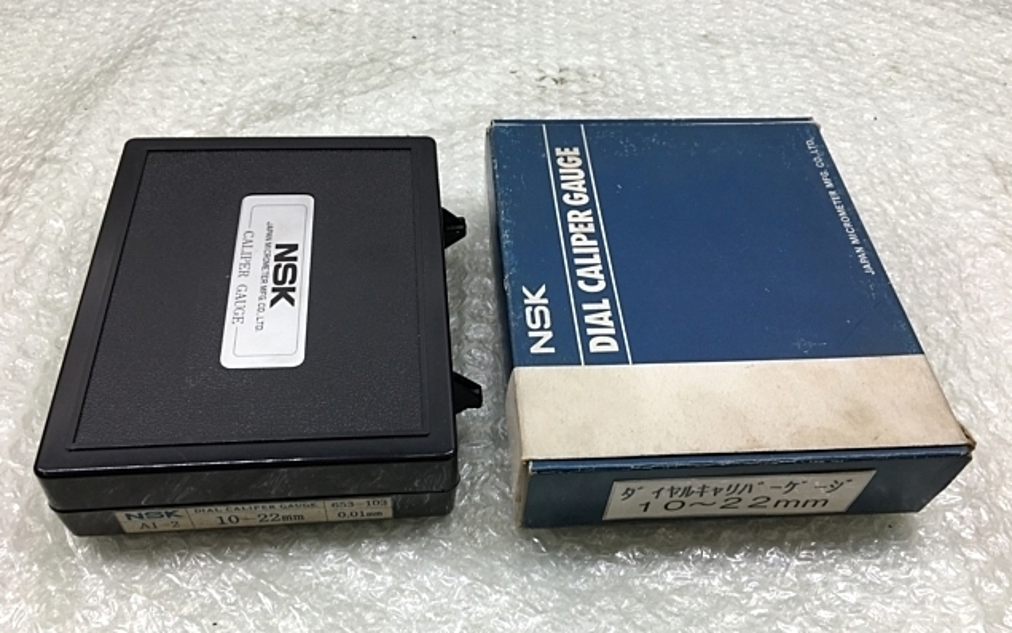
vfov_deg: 40.5
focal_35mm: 31
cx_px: 505
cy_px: 368
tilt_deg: -49.3
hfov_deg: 61.2
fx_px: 855
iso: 25
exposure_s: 1/60
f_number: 2.2
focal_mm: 4.15
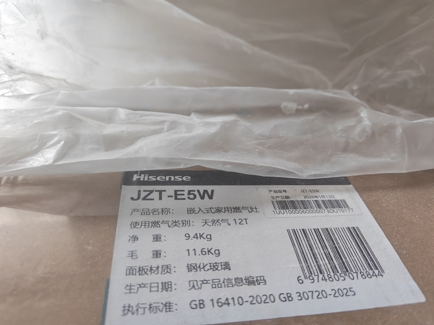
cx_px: 217
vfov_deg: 56.8
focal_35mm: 24
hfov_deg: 71.6
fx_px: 301
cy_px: 162
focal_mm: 6.12
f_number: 1.9
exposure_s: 1/100
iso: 800
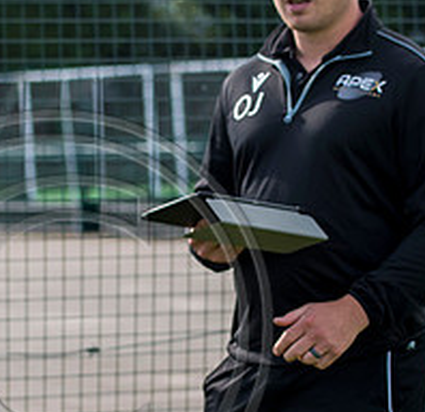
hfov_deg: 7.0
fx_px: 3448
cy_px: 301
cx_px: 97
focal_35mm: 252
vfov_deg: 6.8
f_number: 4
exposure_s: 1/1250
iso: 400
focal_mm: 82
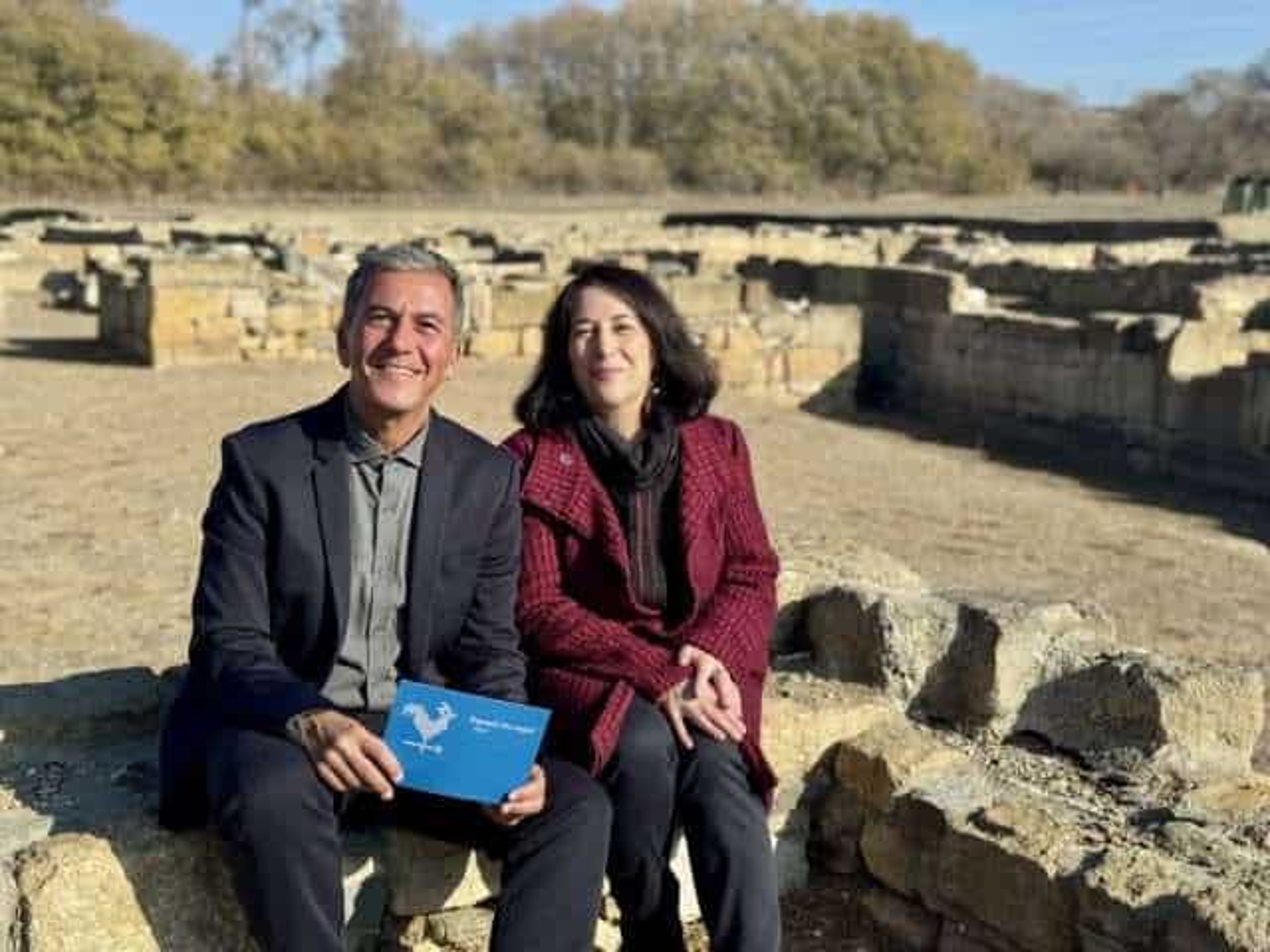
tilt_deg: -8.4
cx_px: 635
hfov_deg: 39.7
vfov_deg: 30.3
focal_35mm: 48
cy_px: 476
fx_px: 1761
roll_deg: -0.6
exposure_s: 1/3610
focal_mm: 6.76
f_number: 1.78
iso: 64
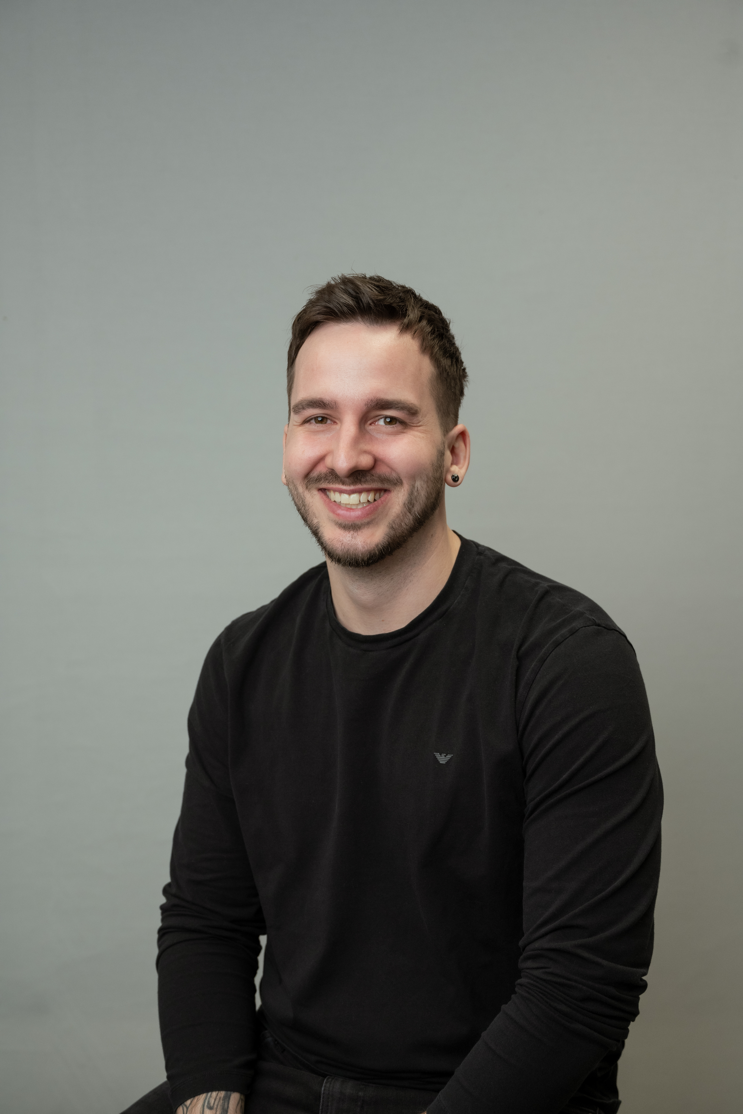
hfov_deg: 28.6
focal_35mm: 47
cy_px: 557
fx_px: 1455
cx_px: 372
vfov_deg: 41.9
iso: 640
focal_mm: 47
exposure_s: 1/250
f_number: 4
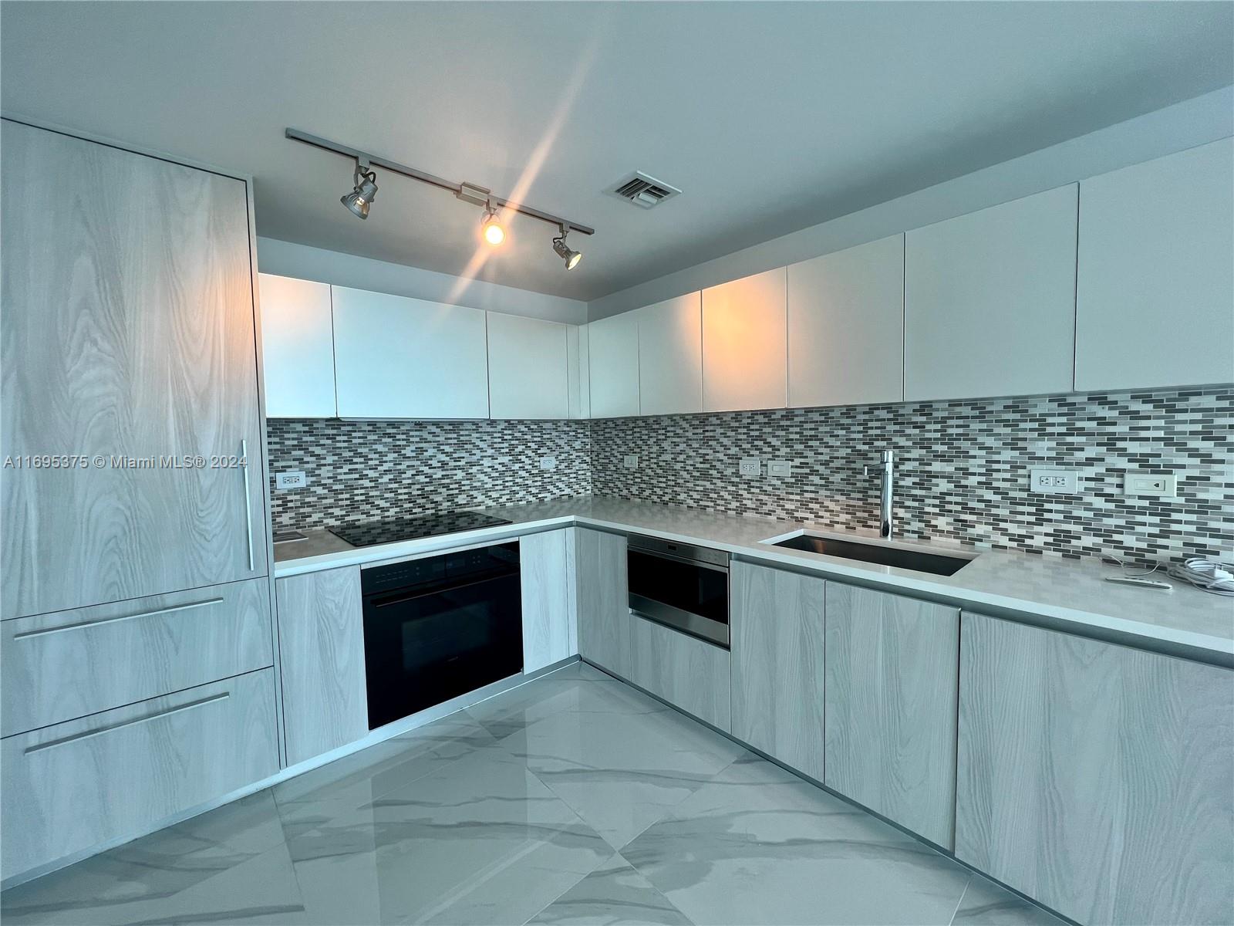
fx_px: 463
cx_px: 617
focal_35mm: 13
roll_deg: +1.5
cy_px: 463
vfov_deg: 89.9
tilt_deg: -3.5
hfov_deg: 106.2
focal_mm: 1.57
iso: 50
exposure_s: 1/120
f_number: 1.8
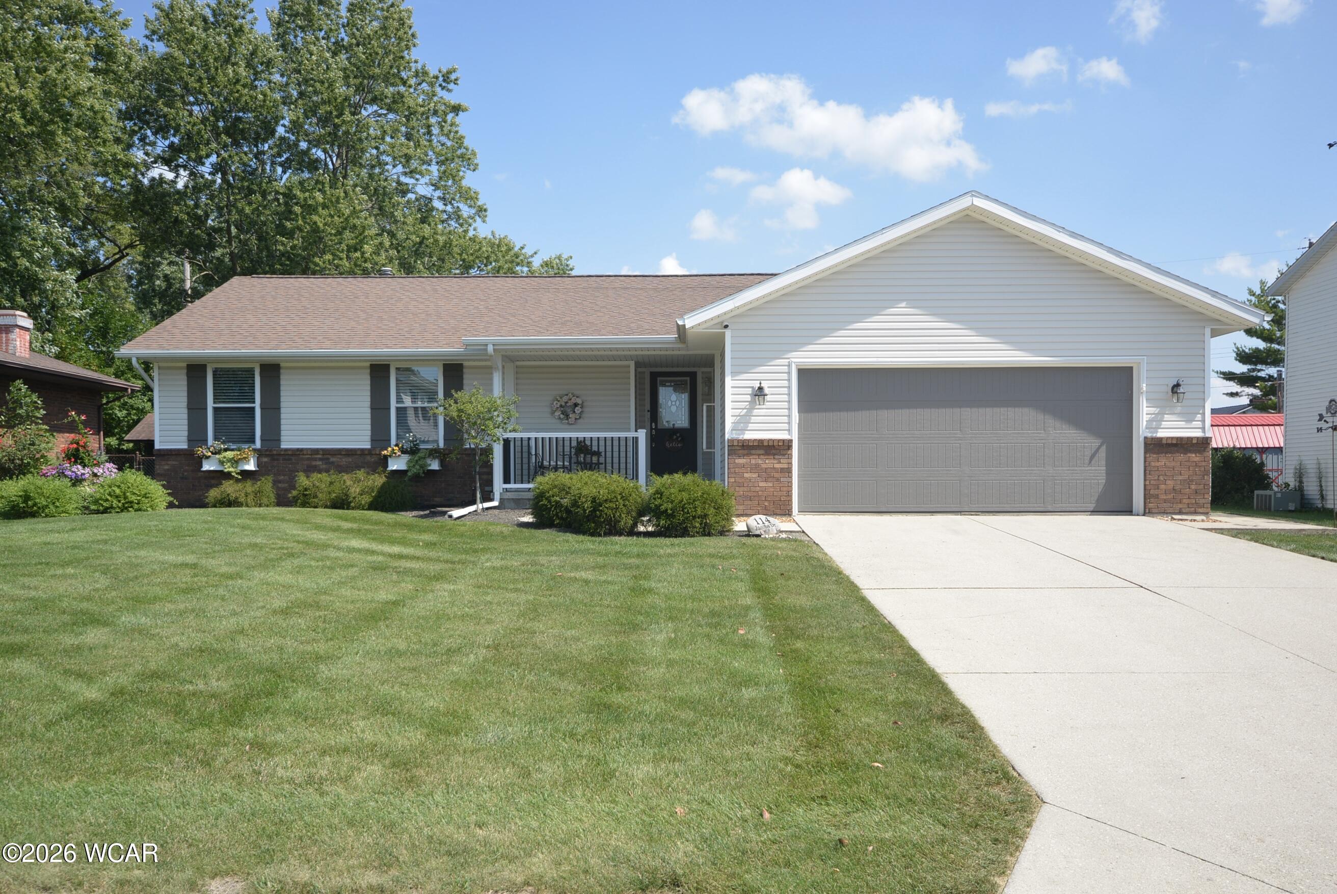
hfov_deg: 67.3
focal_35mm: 27
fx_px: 1003
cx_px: 668
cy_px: 447
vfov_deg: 48.0
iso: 140
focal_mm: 18
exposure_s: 1/250
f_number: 8
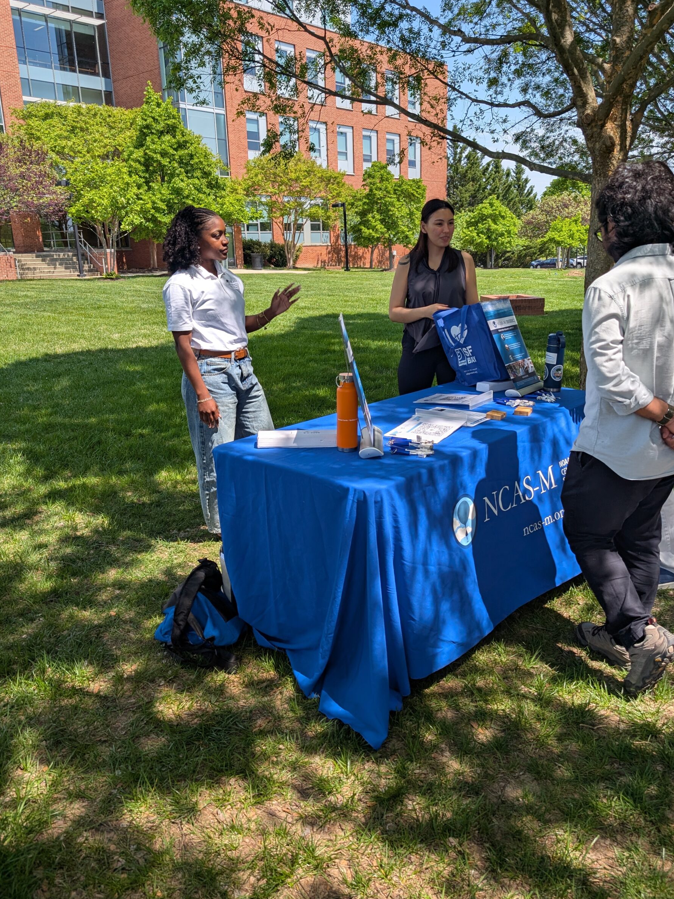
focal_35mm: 26
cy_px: 433
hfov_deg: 53.0
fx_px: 675
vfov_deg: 67.3
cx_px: 353
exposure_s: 1/582
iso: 19
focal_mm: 6.9
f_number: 1.68
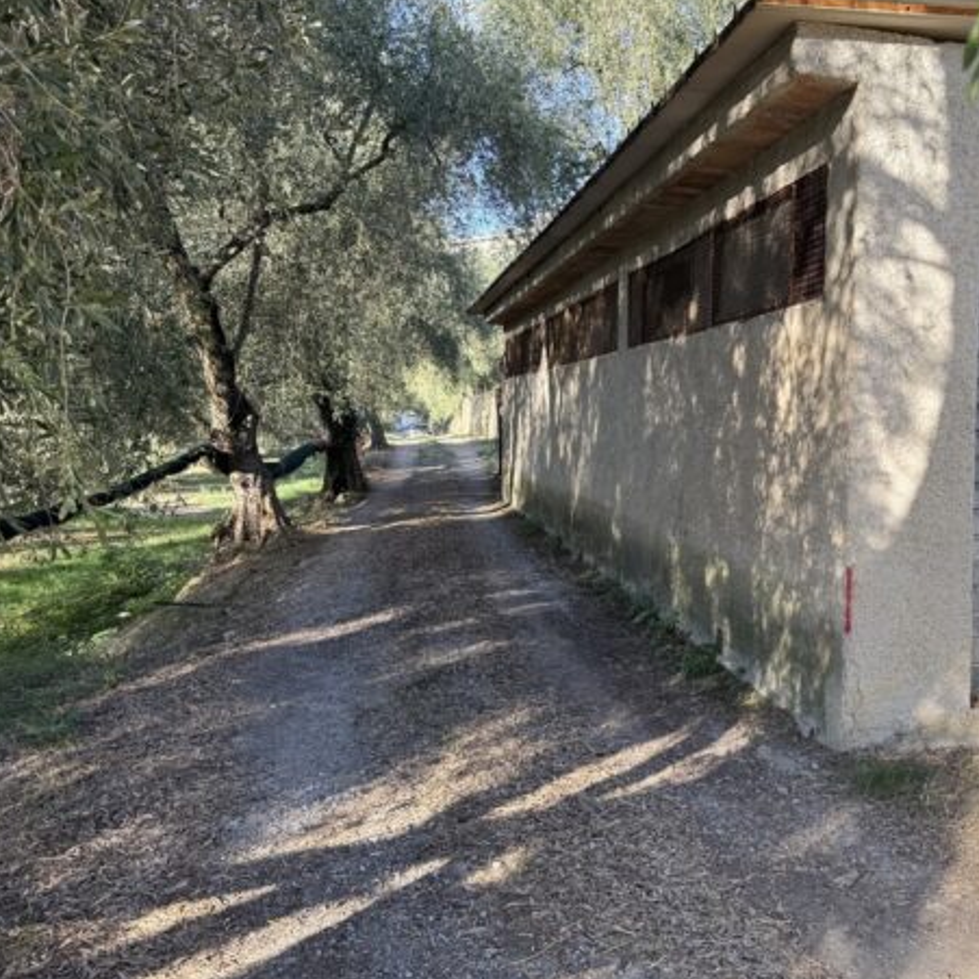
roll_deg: -1.7
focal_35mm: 32
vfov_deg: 51.1
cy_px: 462
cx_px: 727
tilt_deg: -2.6
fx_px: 1024
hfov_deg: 49.2
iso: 80
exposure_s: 1/358
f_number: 1.78
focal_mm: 6.76
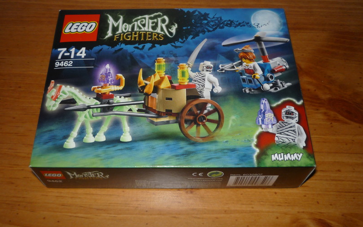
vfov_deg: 33.6
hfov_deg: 51.5
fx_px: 376
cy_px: 100
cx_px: 173
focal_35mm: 38
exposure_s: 1/30
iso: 100
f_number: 4
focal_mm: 5.2
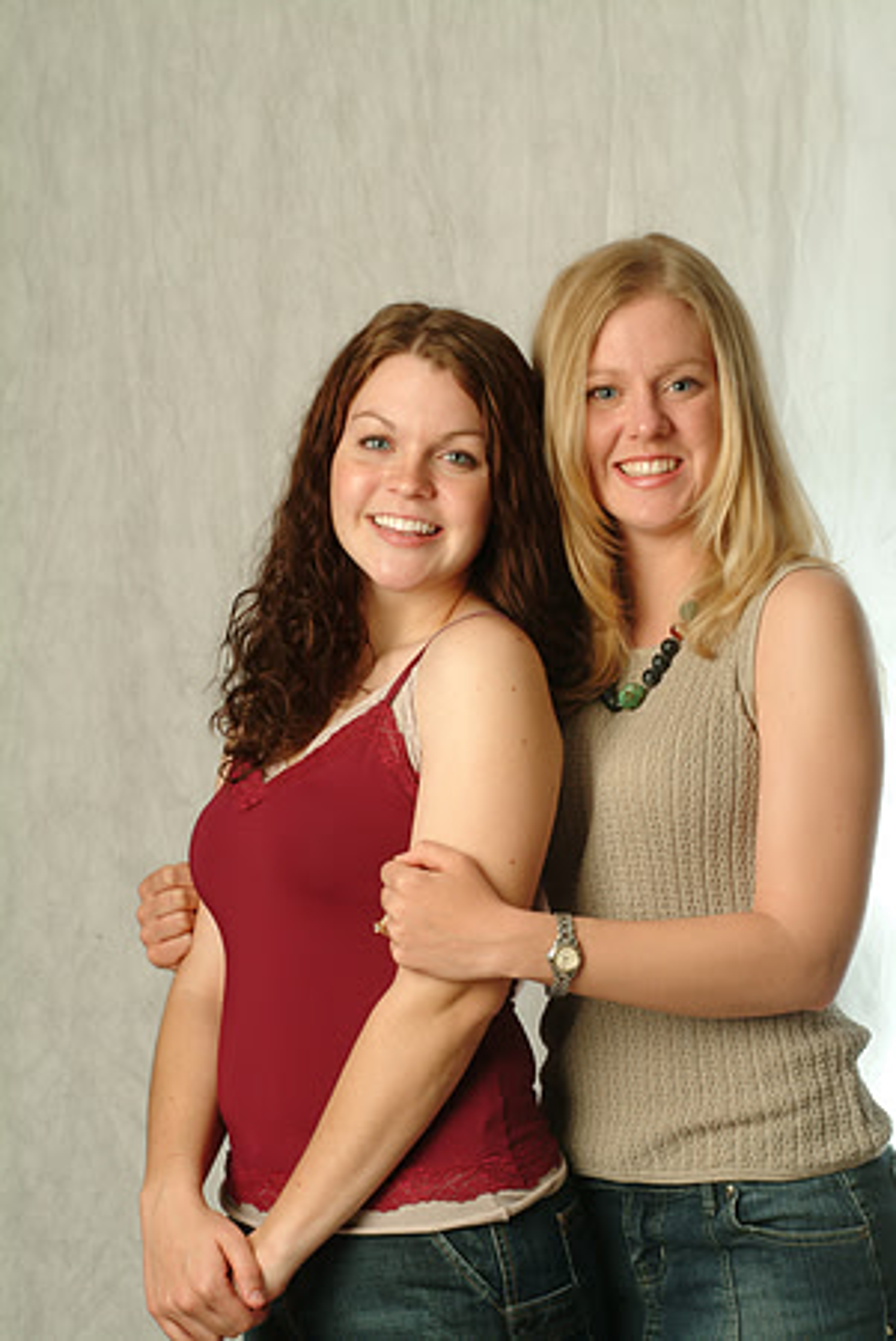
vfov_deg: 17.3
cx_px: 448
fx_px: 4413
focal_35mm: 118
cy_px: 670
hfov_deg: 11.6
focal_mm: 79
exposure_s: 1/125
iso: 400
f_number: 13
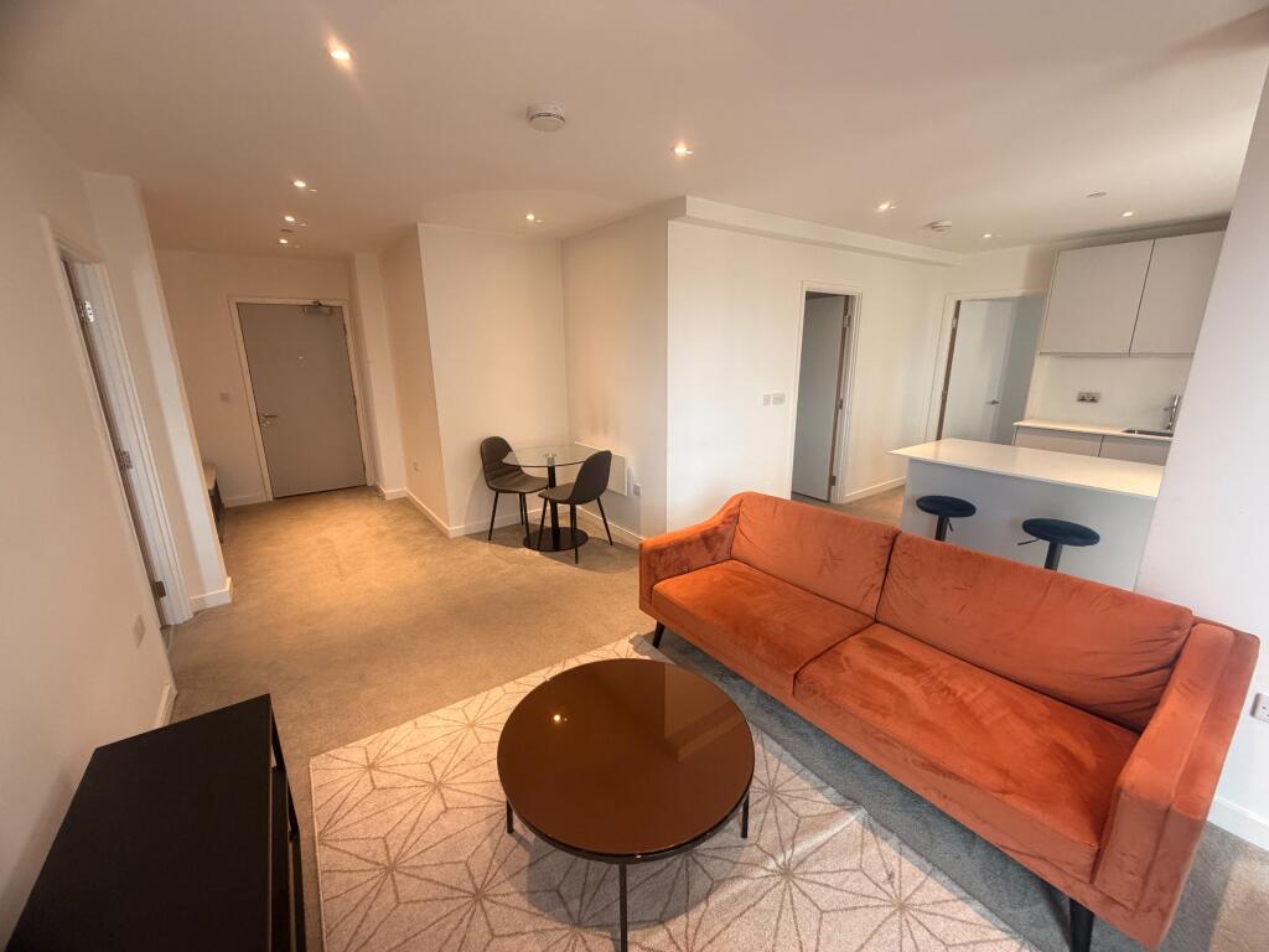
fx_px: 513
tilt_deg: -14.5
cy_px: 476
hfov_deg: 102.1
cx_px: 634
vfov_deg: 85.7
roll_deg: +0.9
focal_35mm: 14
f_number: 2.2
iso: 250
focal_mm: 2.22
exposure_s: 1/121
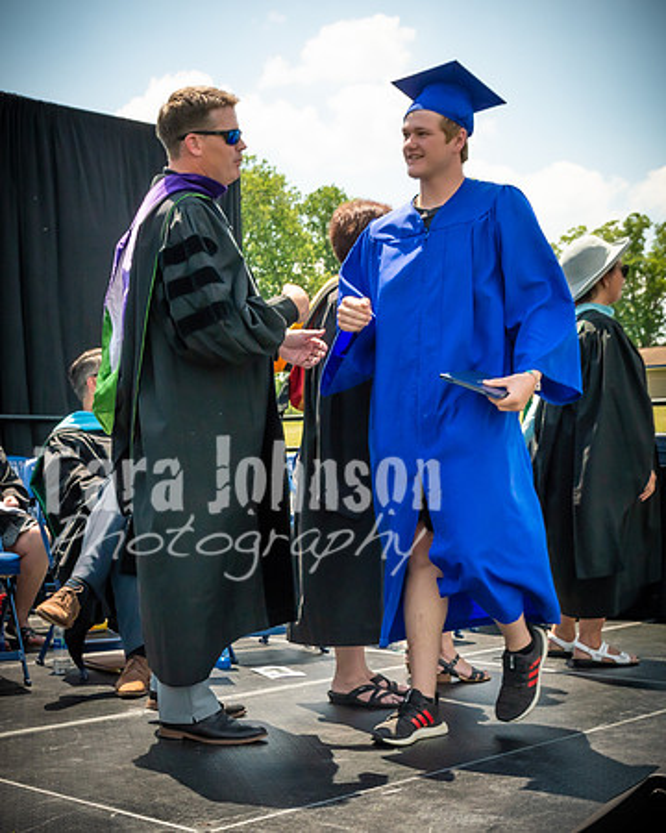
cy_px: 493
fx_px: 1398
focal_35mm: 57
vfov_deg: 33.1
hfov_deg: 26.7
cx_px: 270
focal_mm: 22
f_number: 7.1
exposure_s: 1/800
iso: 200
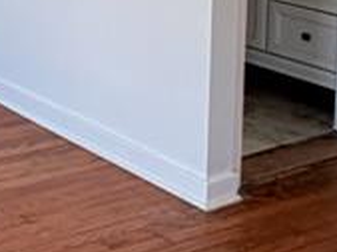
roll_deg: +1.2
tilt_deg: -6.7
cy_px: -106
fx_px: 826
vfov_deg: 16.1
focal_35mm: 85
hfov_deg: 19.1
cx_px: -219
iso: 320
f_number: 2.2
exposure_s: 1/104
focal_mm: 2.22
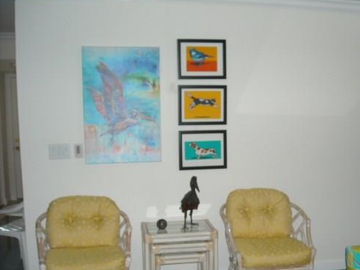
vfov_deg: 31.4
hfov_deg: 40.8
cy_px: 162
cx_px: 234
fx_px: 478
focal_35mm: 46
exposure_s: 1/60
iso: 200
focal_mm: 5.7
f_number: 2.8
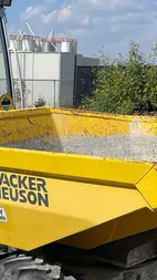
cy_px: 190
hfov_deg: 14.7
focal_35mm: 82
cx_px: 54
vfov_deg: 25.8
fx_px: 608
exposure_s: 1/6897
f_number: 1.6
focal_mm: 4.2
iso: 50
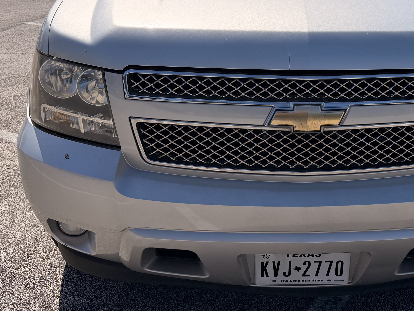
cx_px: 298
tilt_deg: -16.6
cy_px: 61
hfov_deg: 39.6
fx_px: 562
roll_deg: +3.4
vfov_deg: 30.1
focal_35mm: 47
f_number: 1.78
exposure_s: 1/11905
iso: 100
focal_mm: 6.76
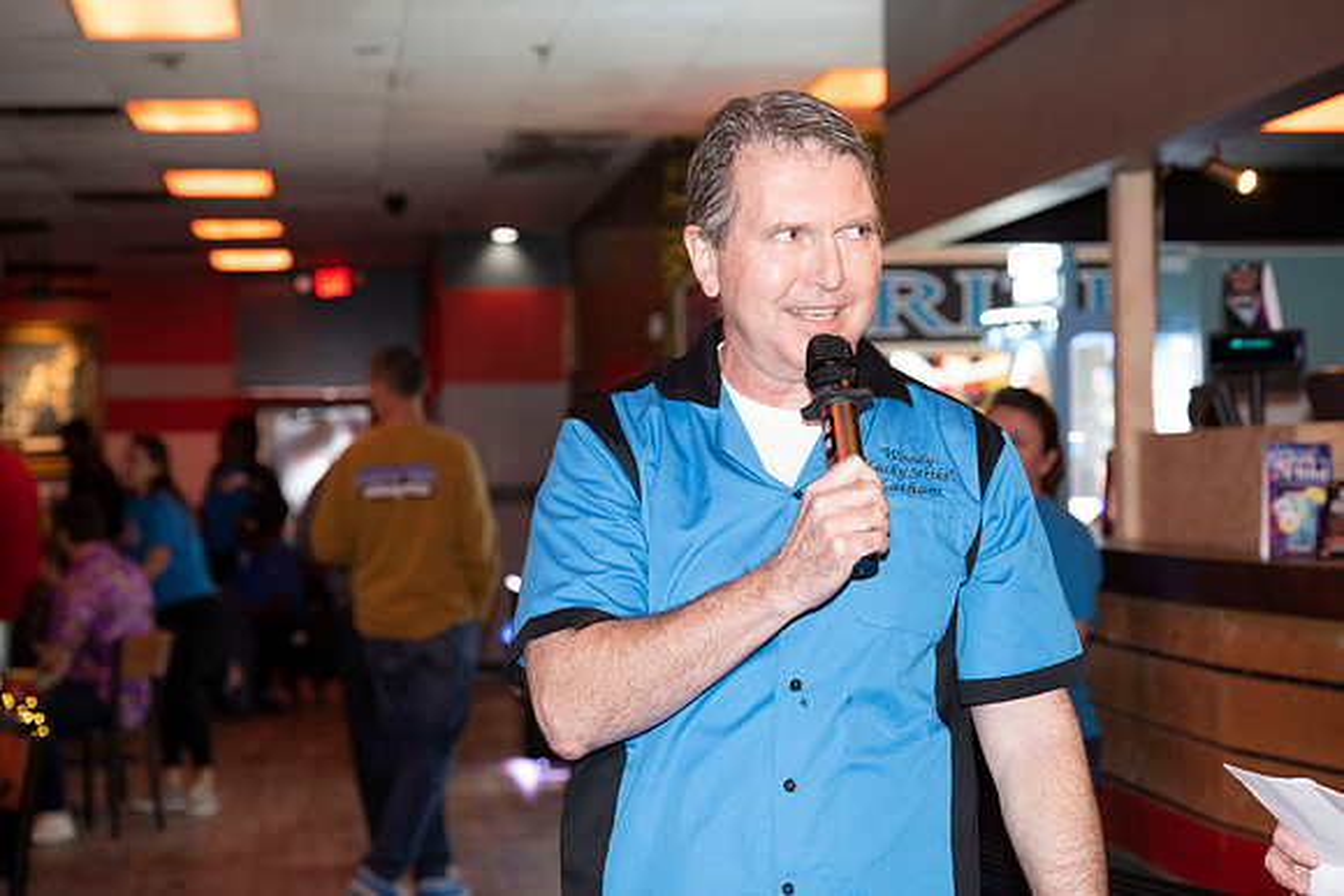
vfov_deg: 15.7
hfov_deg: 23.4
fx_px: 3249
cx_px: 672
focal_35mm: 87
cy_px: 448
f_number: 5.6
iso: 1600
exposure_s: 1/60
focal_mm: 87
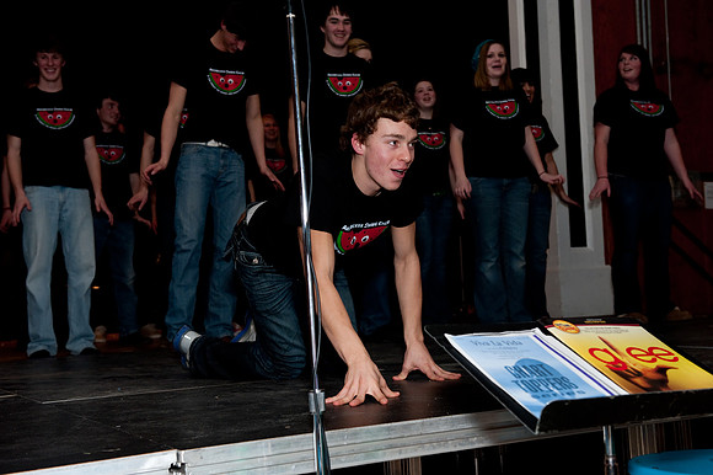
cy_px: 238
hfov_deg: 39.6
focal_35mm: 50
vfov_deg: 27.0
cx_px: 356
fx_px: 990
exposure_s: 1/180
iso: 560
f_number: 5.6
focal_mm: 50
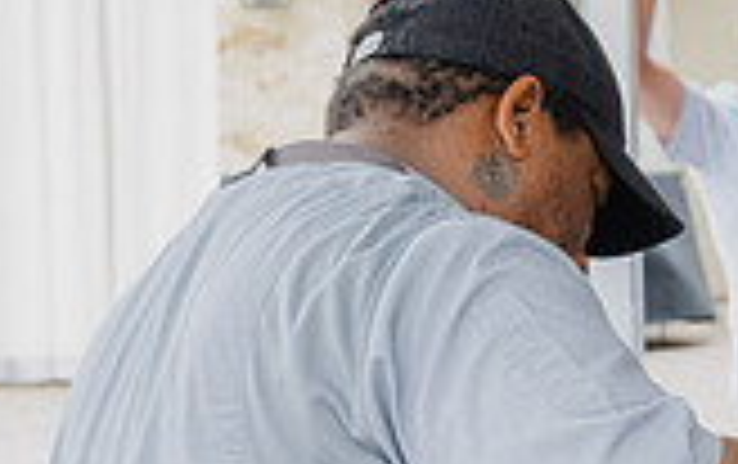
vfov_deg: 7.5
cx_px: 1233
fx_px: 3484
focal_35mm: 173
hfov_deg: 11.4
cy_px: 633
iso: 1250
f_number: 5.6
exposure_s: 1/250
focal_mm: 48
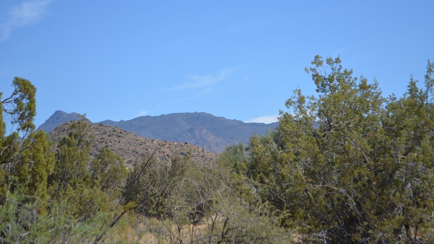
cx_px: 216
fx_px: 1007
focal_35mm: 88
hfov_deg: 24.3
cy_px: 112
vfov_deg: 13.8
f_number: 6.3
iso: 400
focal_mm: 55
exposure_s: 1/1600
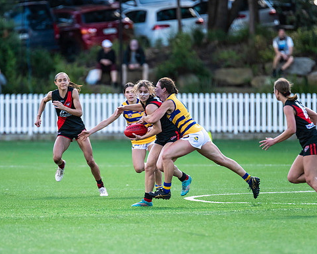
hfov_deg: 3.4
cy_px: 145
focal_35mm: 568
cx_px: 130
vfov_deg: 2.7
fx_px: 5330
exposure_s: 1/2000
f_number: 4
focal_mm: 420
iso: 1600
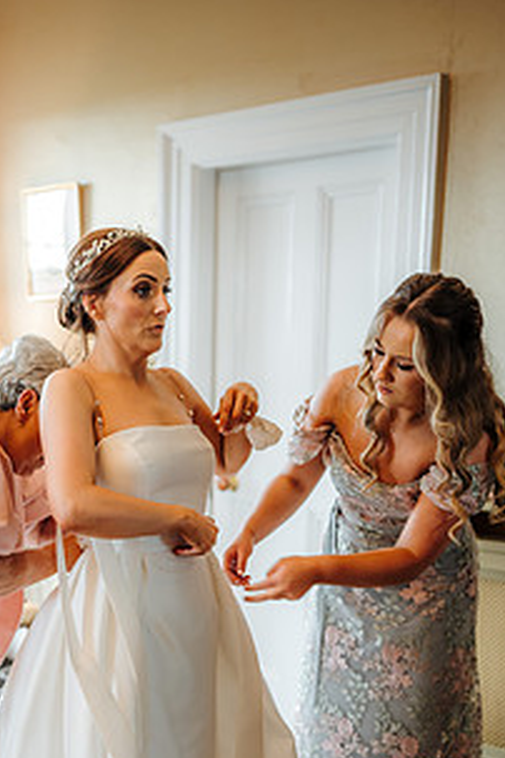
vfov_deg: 37.4
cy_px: 555
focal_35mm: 52
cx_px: 150
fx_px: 1094
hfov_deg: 25.8
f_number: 1.4
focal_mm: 35
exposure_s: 1/100
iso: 400
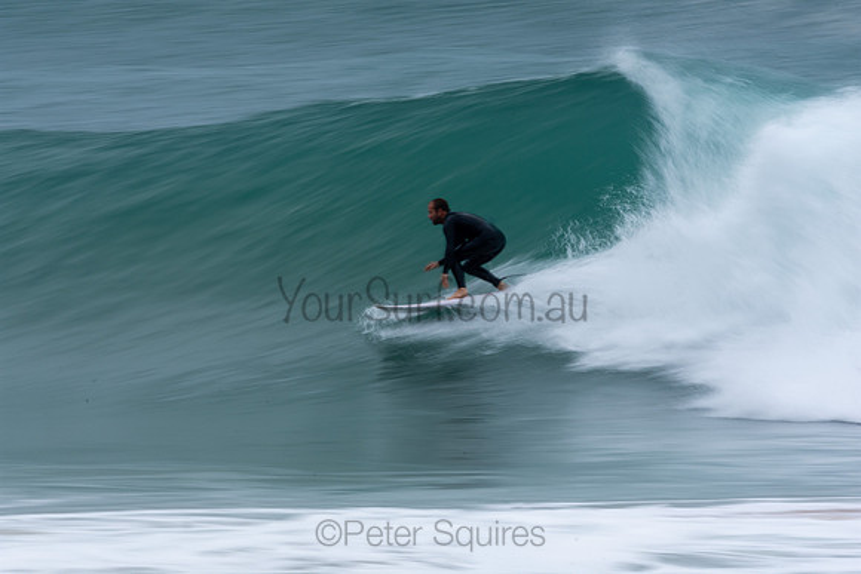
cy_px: 287
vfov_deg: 1.8
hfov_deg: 2.7
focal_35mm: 750
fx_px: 17941
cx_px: 430
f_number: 25
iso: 100
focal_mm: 500
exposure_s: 1/20
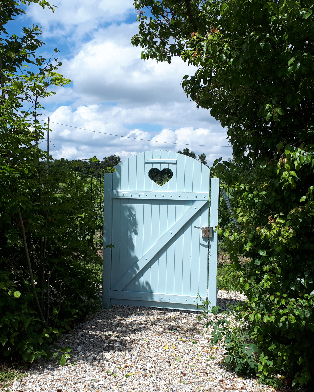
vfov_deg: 50.3
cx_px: 157
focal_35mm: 36
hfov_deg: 41.2
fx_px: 418
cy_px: 198
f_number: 1.9
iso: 40
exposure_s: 1/1730
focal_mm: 3.6
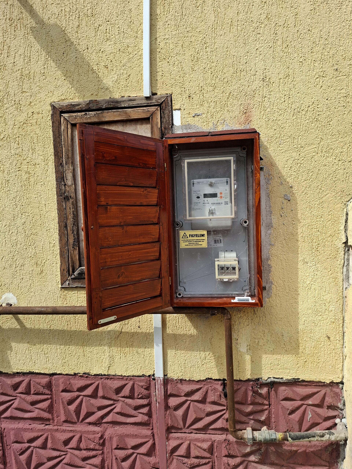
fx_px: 312
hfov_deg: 58.9
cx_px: 176
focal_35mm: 23
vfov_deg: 73.9
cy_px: 234
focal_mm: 5.54
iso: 50
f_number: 1.8
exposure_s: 1/975
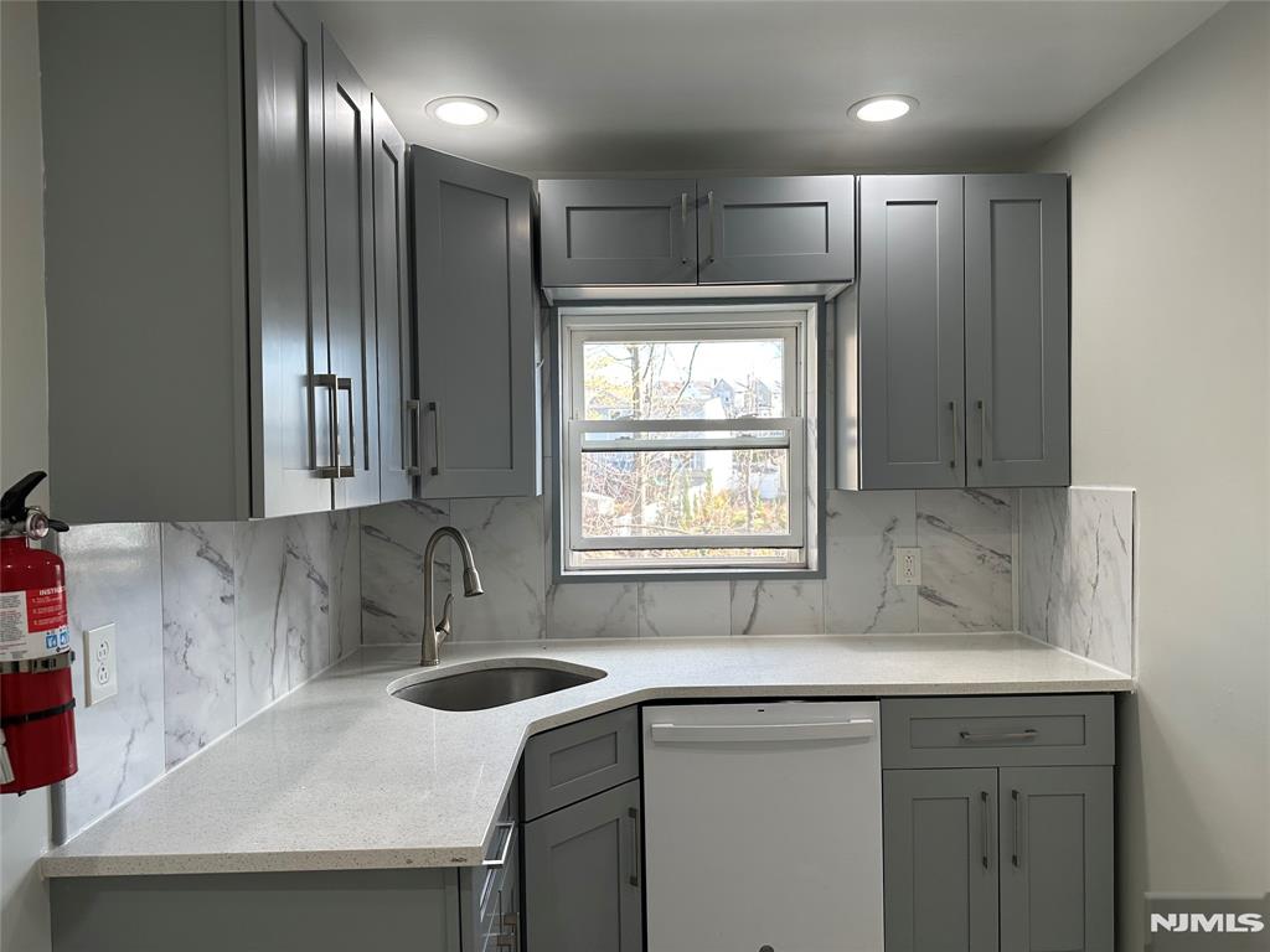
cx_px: 635
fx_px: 881
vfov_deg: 56.8
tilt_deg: -1.6
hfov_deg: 71.6
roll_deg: +0.4
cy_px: 476
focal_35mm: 24
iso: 100
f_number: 1.78
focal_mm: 6.86
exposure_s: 1/146
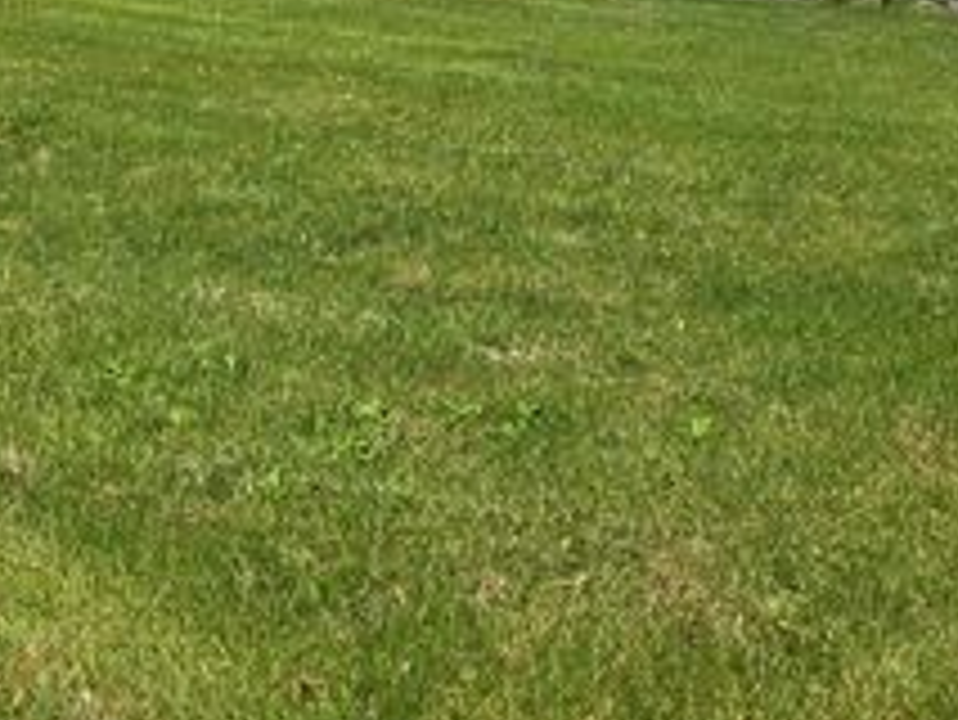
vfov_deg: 25.0
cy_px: -92
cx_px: 598
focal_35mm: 54
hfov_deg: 35.3
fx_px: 1495
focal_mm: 6.5
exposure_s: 1/1076
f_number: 1.4
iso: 10
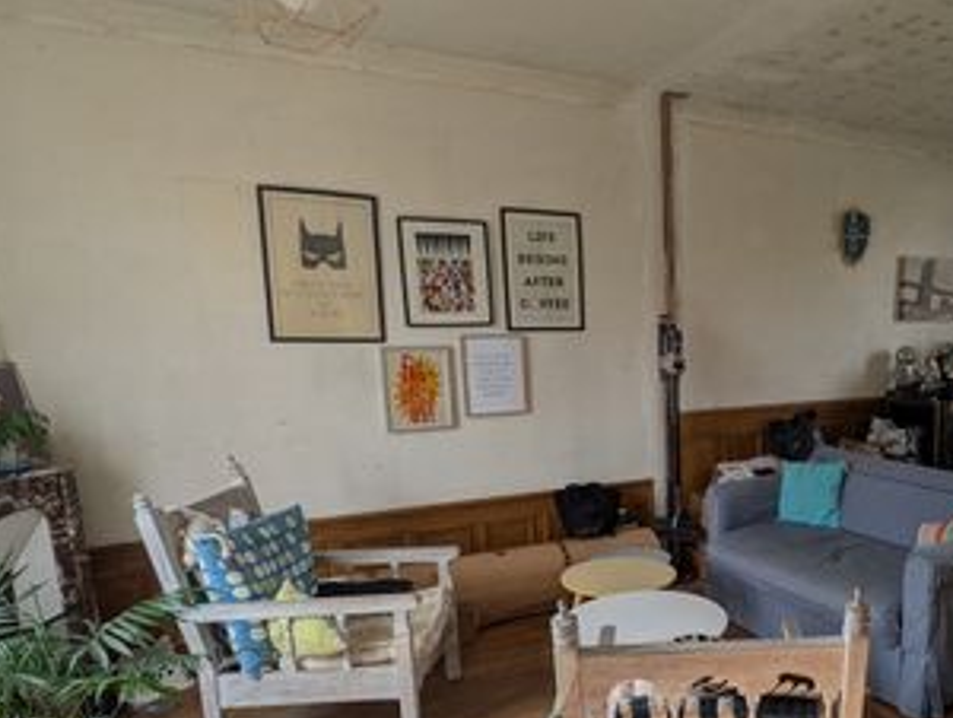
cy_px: 456
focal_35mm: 28
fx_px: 772
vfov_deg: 49.3
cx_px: 731
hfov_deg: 59.5
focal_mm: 1.83
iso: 55
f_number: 2.2
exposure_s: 1/474
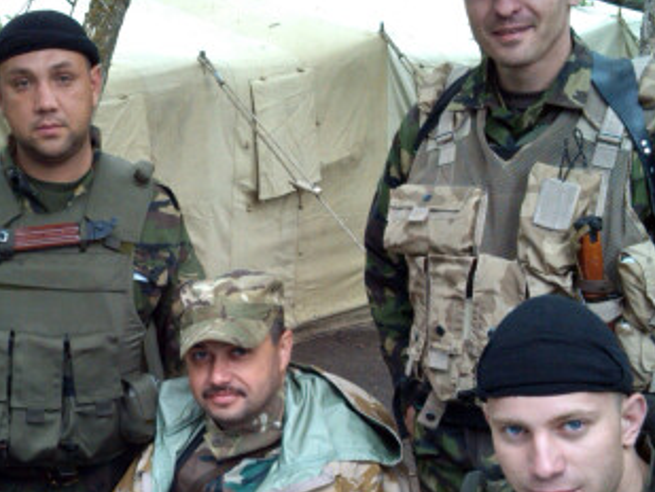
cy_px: 311
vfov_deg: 11.1
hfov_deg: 14.7
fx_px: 2518
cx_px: 117
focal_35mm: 133
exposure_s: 1/60
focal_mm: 52
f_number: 4.8
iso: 400
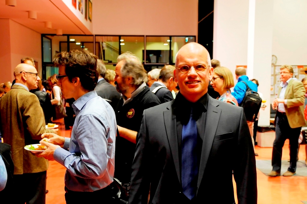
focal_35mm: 42
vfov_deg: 31.8
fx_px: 358
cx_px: 154
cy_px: 102
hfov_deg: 46.5
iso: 800
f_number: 4.5
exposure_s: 1/15
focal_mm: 28
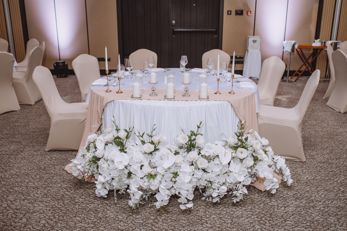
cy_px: 116
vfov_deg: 37.8
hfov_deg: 54.5
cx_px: 174
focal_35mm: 35
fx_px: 337
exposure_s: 1/125
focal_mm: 35
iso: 200
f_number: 3.2
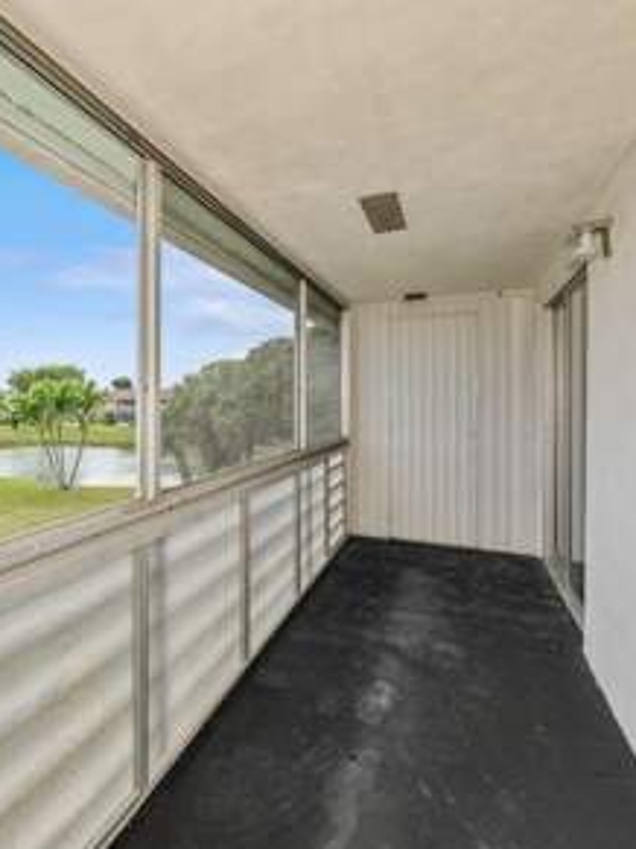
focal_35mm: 19
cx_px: 128
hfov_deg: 62.9
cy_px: 417
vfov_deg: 84.7
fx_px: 466
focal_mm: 12
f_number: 8
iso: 160
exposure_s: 1/400
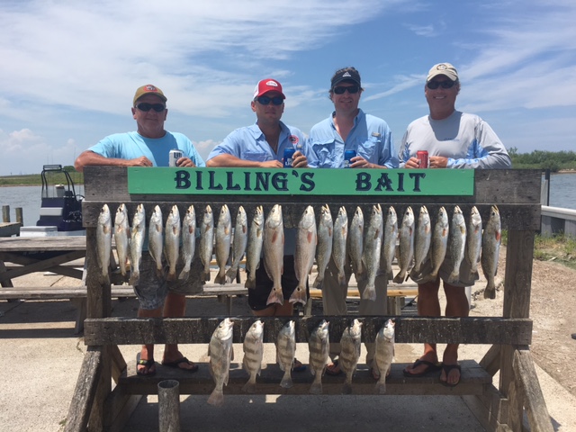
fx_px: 483
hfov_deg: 61.7
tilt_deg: -5.3
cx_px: 288
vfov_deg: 48.2
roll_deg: +1.5
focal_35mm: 29
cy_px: 216
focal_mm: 4.15
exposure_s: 1/2024
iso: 25
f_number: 2.2
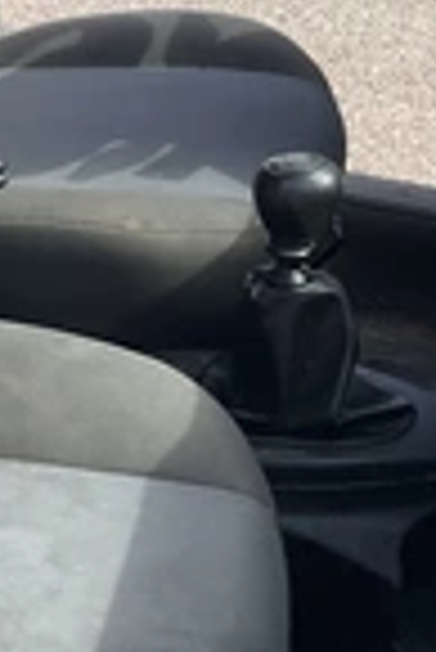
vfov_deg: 24.1
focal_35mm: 83
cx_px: -252
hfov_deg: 15.1
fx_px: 1504
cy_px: 135
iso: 25
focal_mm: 3
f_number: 1.8
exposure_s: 1/415
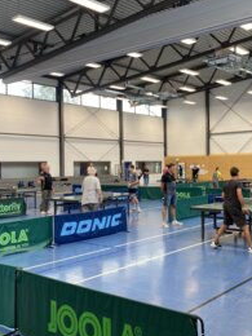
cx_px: 167
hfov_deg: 35.6
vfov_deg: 46.8
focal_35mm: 40
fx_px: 388
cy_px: 163
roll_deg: +0.9
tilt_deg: +2.3
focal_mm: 4.25
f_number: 1.8
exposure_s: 1/100
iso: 125
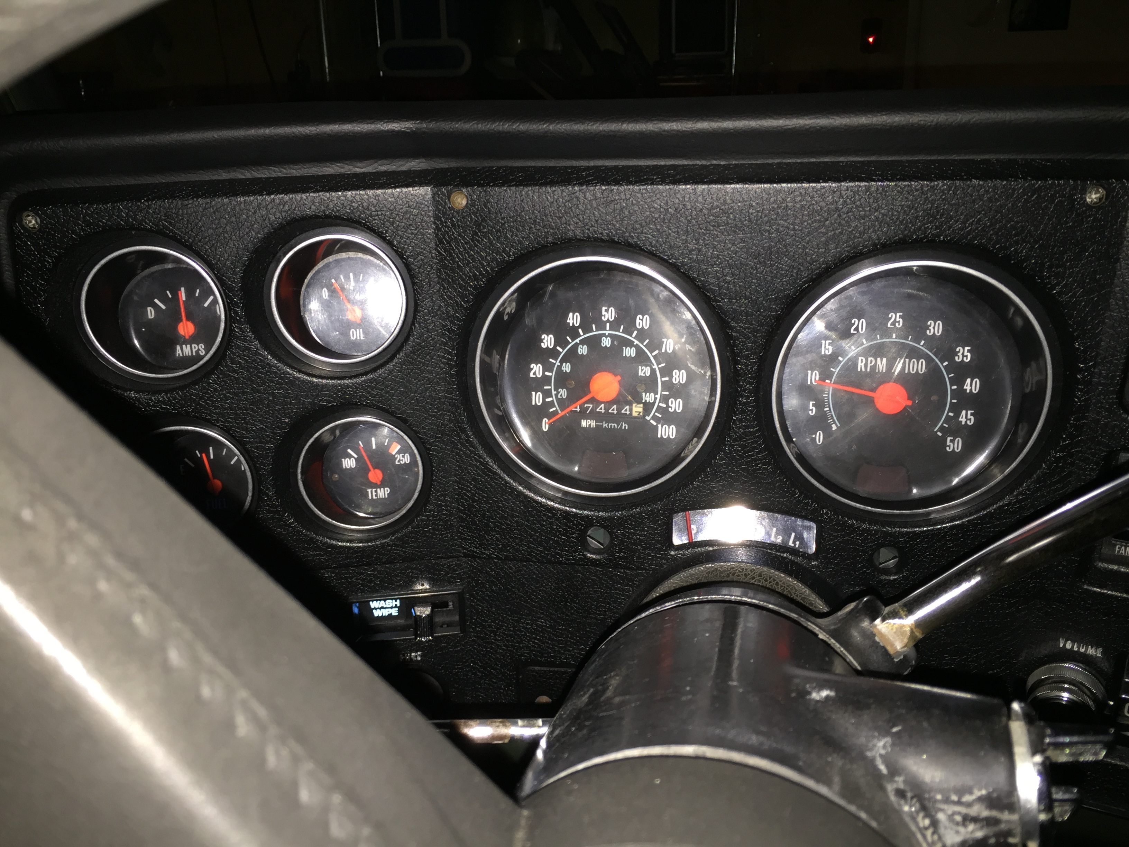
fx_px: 946
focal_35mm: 29
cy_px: 424
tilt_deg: -19.0
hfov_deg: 61.7
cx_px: 564
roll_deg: +2.2
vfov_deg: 48.2
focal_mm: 4.15
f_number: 2.2
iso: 64
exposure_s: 1/16
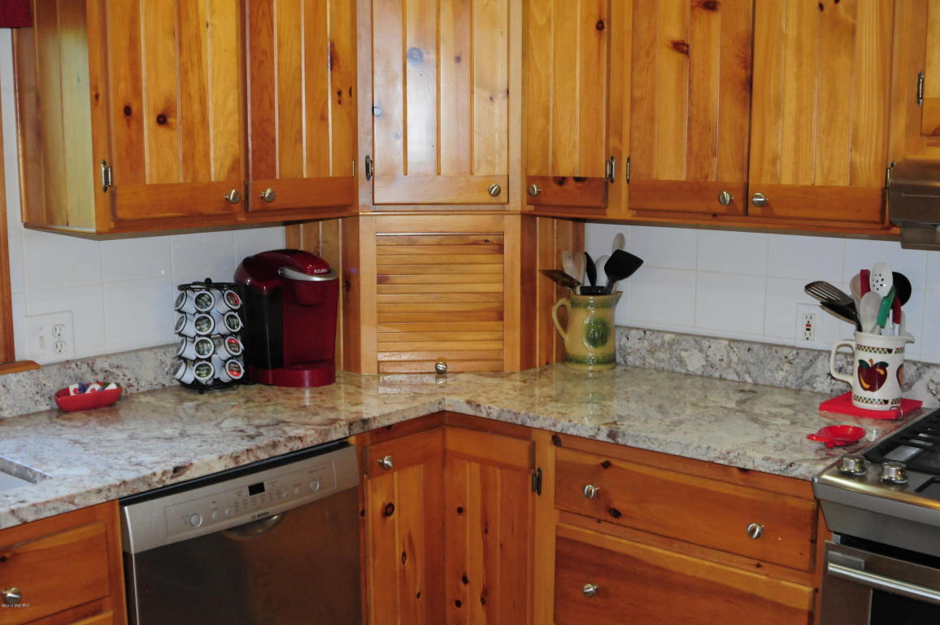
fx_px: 1095
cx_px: 470
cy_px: 312
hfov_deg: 46.4
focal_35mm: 42
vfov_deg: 31.8
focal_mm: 28
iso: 1600
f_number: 5.6
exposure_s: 1/60
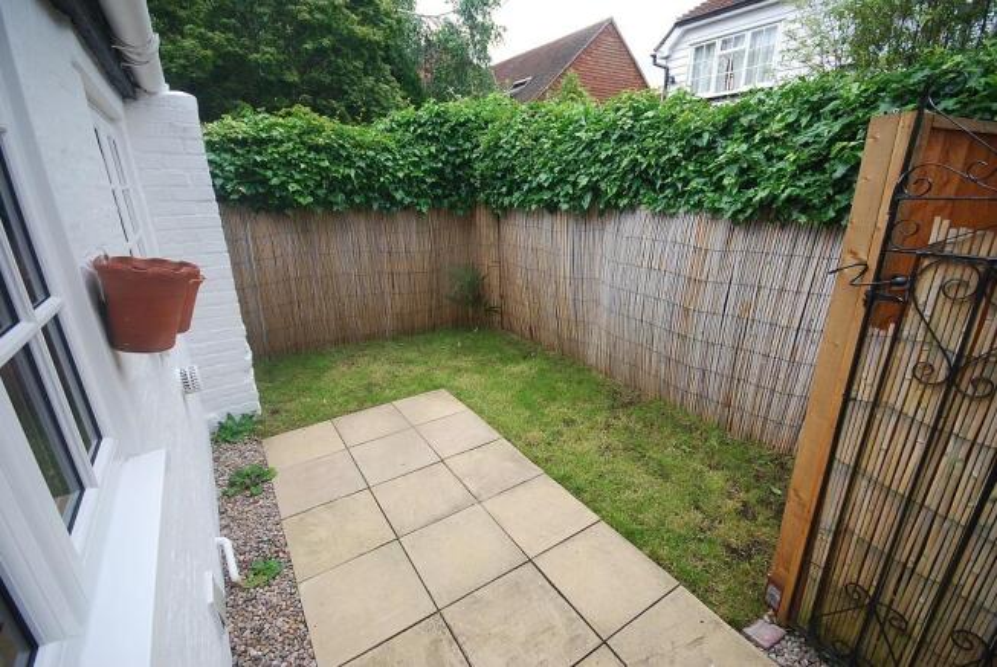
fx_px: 416
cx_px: 498
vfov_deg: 77.5
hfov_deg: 100.3
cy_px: 334
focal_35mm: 15
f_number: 5.6
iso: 160
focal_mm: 10
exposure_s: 1/125
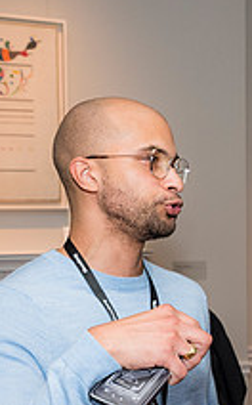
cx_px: 415
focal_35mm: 77
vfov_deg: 26.4
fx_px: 848
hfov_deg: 15.2
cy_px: 310
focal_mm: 26
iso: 800
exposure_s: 1/125
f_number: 5
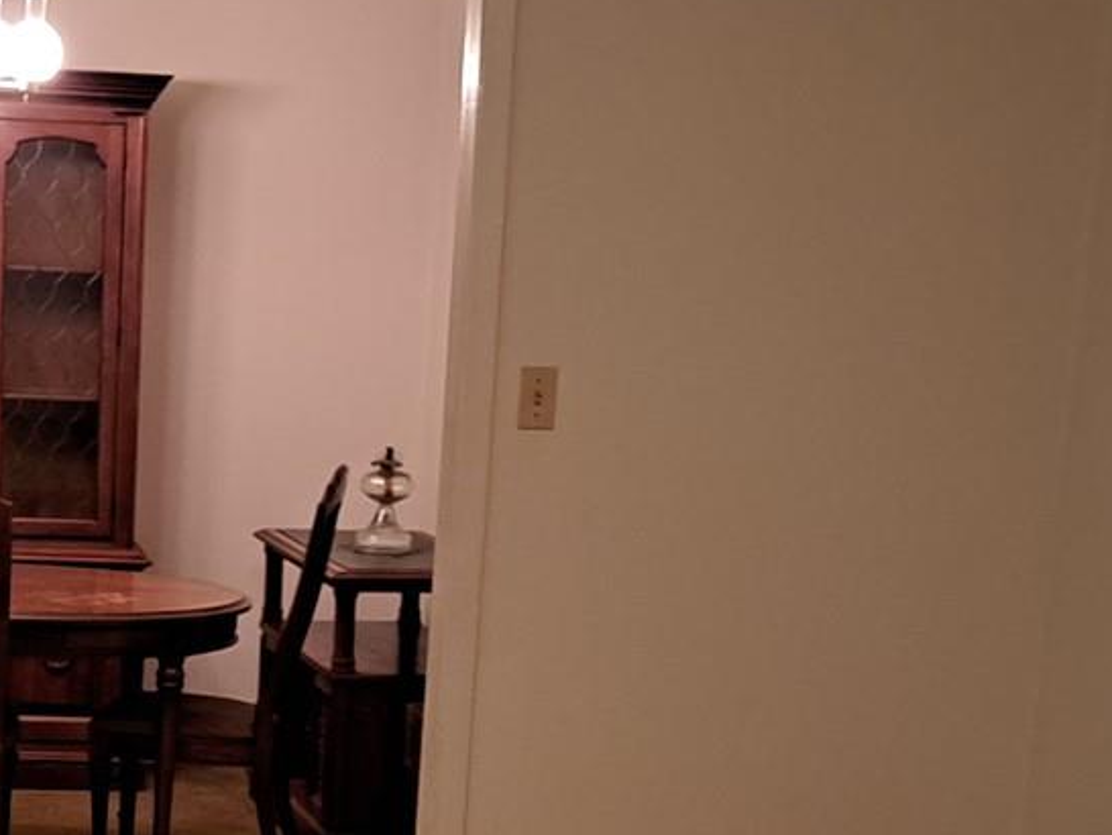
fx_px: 2892
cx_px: 159
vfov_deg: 15.8
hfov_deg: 21.4
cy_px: 982
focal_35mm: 90
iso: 400
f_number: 1.8
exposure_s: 1/24
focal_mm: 5.23
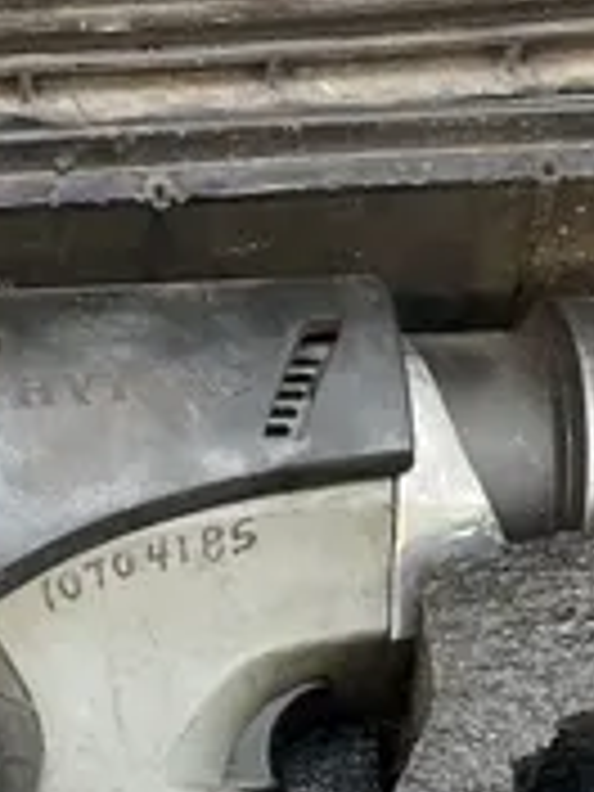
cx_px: 180
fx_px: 2471
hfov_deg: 13.7
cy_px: 1051
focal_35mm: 108
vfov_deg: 17.1
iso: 125
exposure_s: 1/60
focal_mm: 4.2
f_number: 1.6
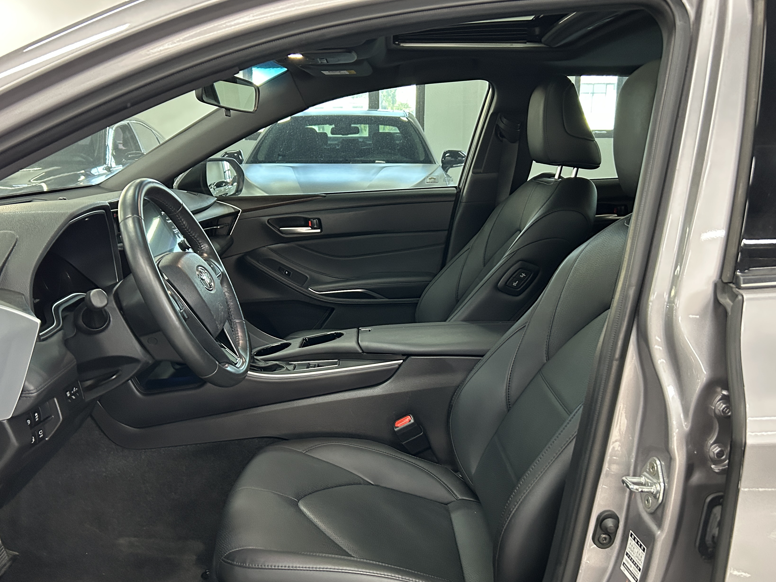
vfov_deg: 44.0
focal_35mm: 32
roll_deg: +0.3
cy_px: 337
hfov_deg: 56.8
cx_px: 364
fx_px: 717
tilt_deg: -15.0
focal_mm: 5.7
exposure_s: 1/50
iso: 400
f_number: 1.5
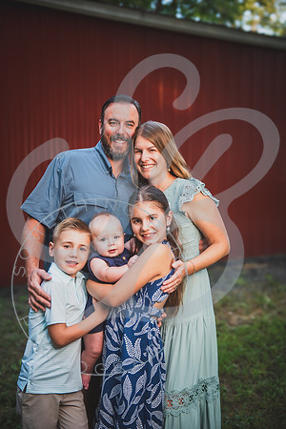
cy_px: 214
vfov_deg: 43.6
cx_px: 143
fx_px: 536
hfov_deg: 29.9
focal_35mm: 45
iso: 100
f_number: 2.8
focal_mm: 45
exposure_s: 1/320
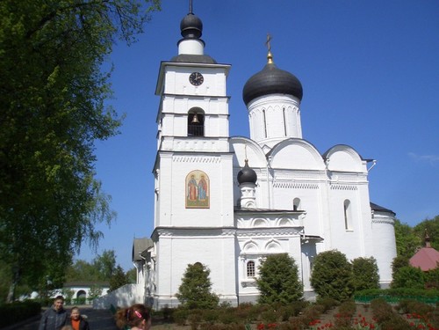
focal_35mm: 36
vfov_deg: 39.7
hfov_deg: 51.4
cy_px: 165
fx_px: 457
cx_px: 220
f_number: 8
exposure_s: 1/640
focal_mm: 4.8
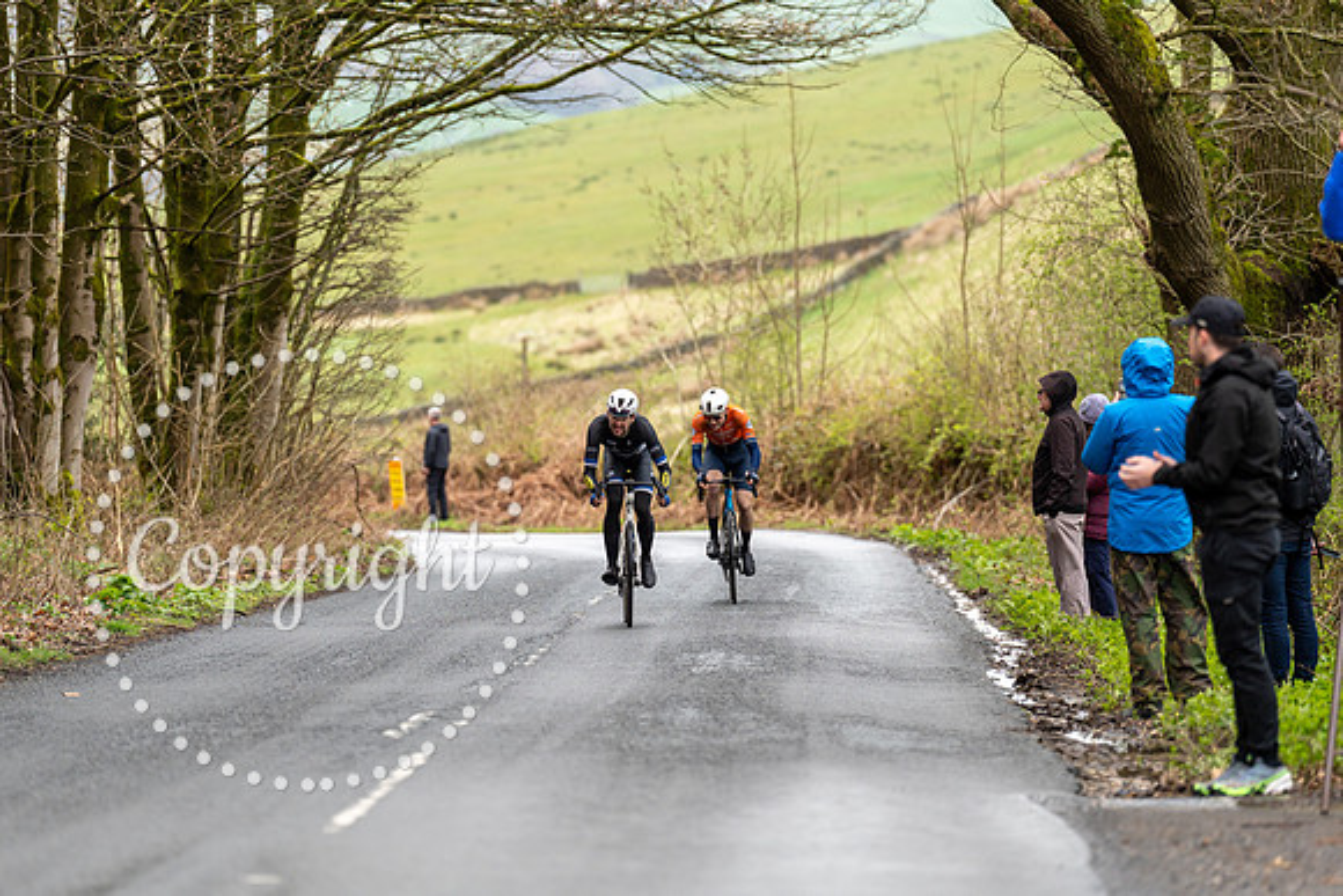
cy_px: 448
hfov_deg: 10.3
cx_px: 672
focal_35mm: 200
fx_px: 7463
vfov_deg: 6.9
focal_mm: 200
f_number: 3.5
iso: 500
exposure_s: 1/1000
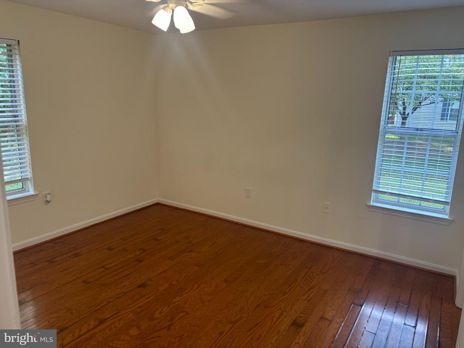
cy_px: 174
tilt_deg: -11.7
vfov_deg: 53.1
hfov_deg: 67.3
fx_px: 349
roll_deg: -1.5
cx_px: 232
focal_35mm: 26
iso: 125
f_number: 1.6
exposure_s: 1/60
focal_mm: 5.96
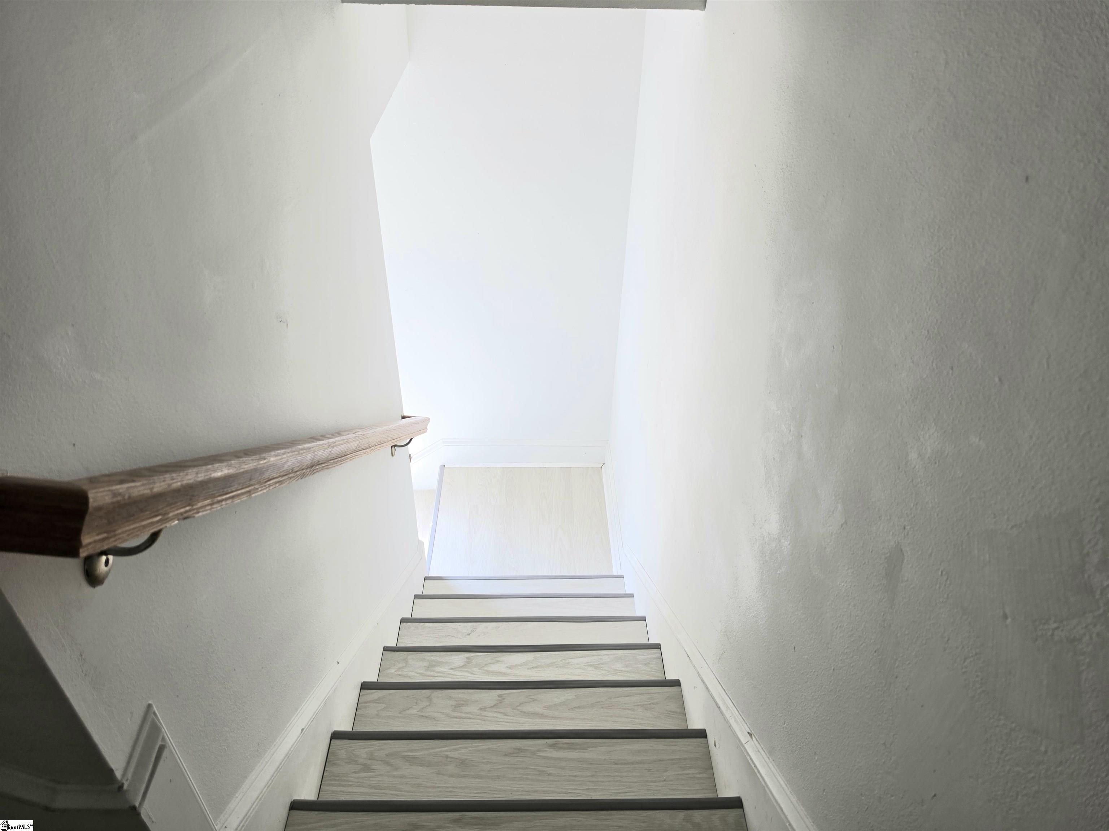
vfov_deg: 58.9
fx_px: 737
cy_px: 416
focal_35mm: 23
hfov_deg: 73.9
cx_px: 554
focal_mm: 6.5
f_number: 1.4
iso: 32
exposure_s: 1/182
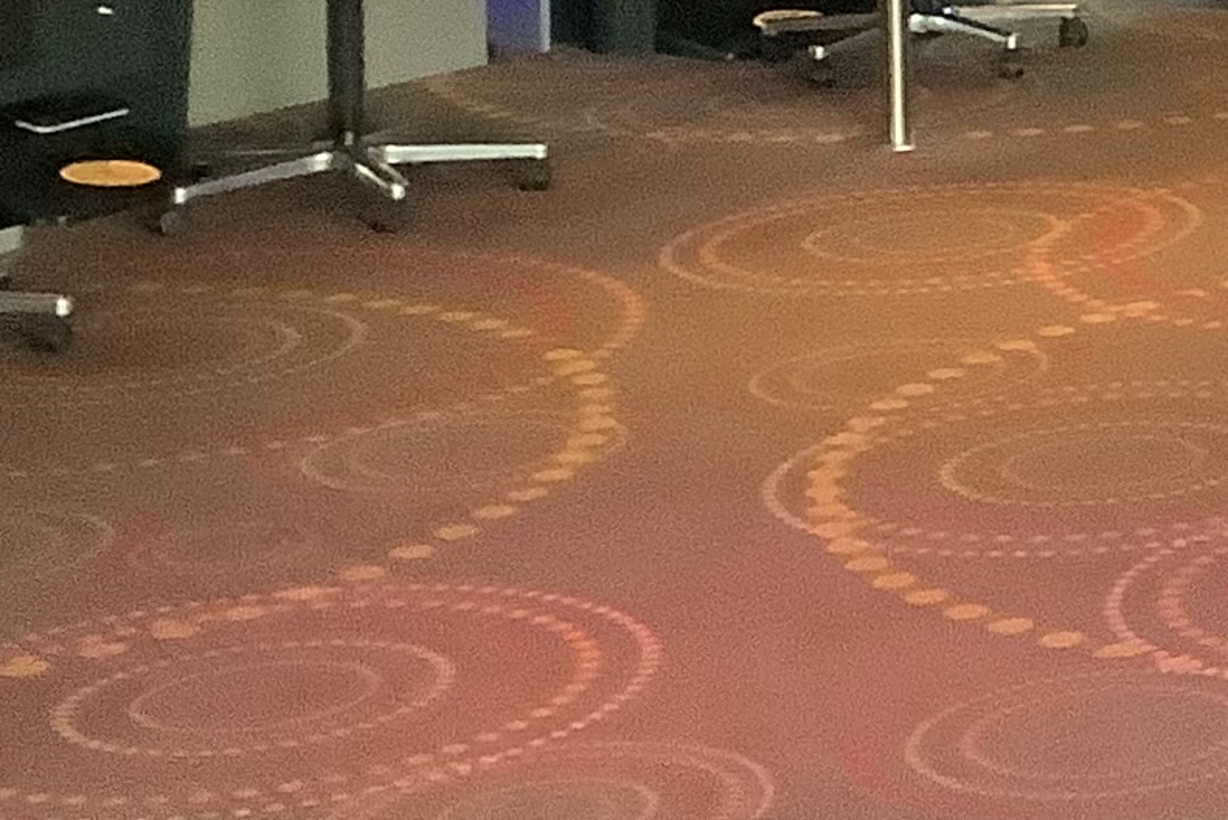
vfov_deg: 9.8
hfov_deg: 14.3
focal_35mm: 133
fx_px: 4538
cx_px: 1900
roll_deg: +1.0
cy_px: -623
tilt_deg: -1.6
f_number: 2.4
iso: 640
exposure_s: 1/30
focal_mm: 3.3
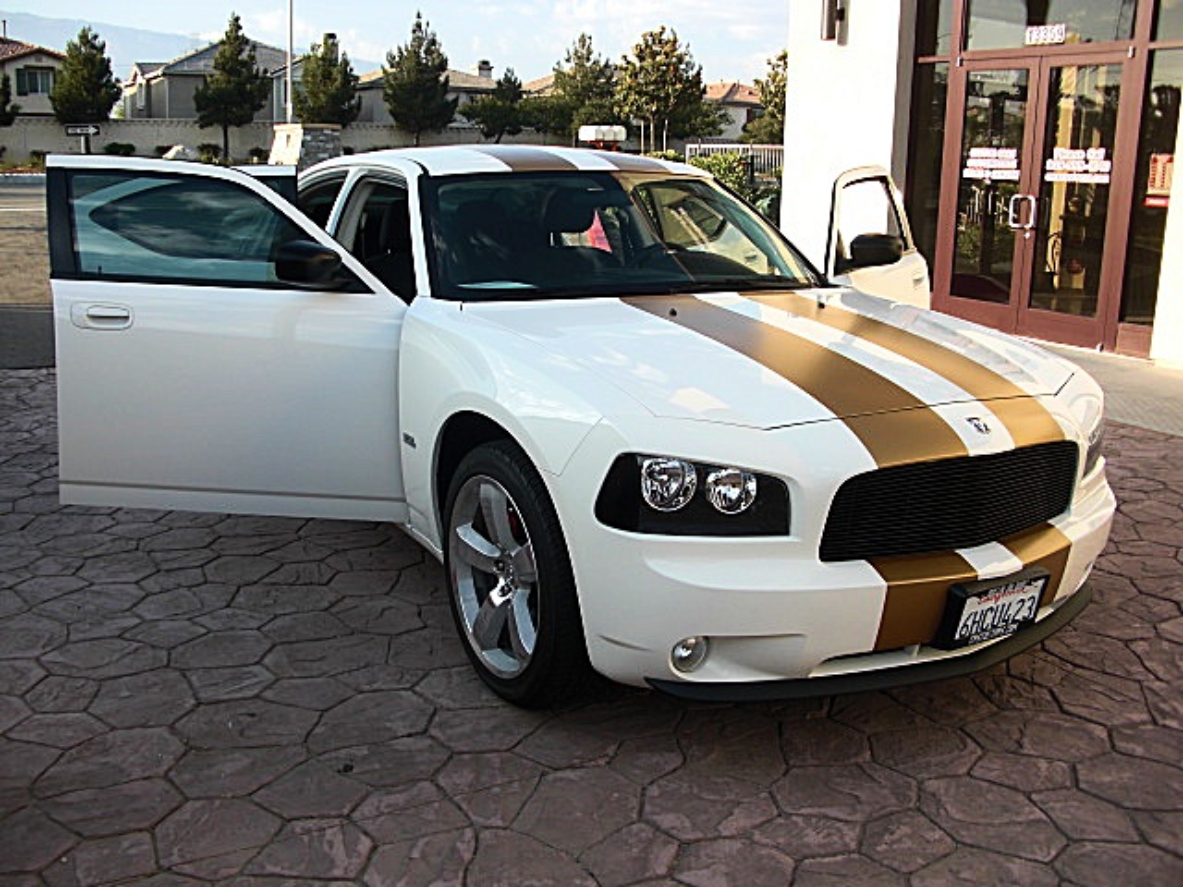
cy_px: 444
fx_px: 1230
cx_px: 592
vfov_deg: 39.7
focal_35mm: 36
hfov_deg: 51.4
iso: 50
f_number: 2.8
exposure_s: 1/250
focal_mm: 6.3
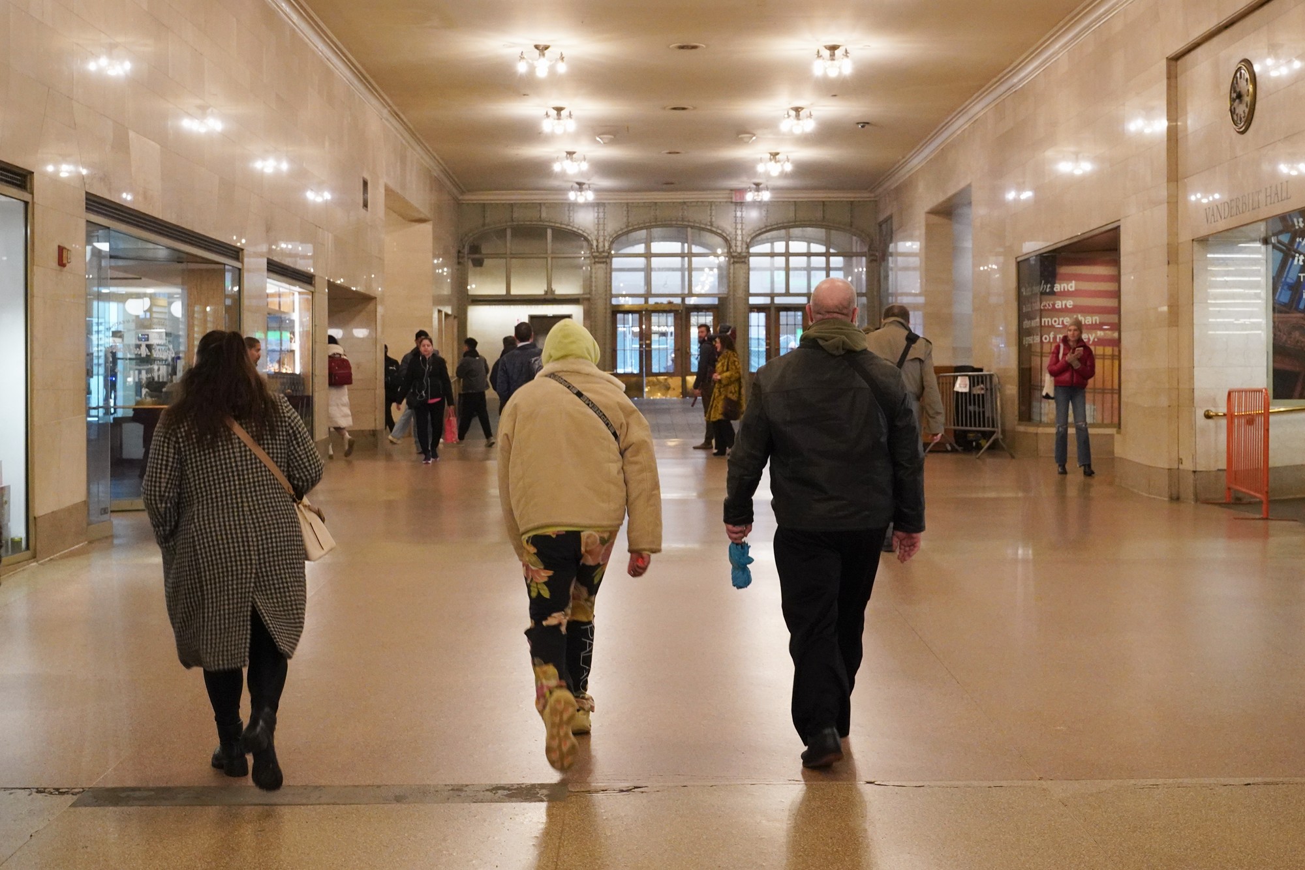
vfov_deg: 36.9
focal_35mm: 36
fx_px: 1305
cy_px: 435
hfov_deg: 53.1
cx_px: 652
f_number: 7.1
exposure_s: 1/80
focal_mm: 36
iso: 6400
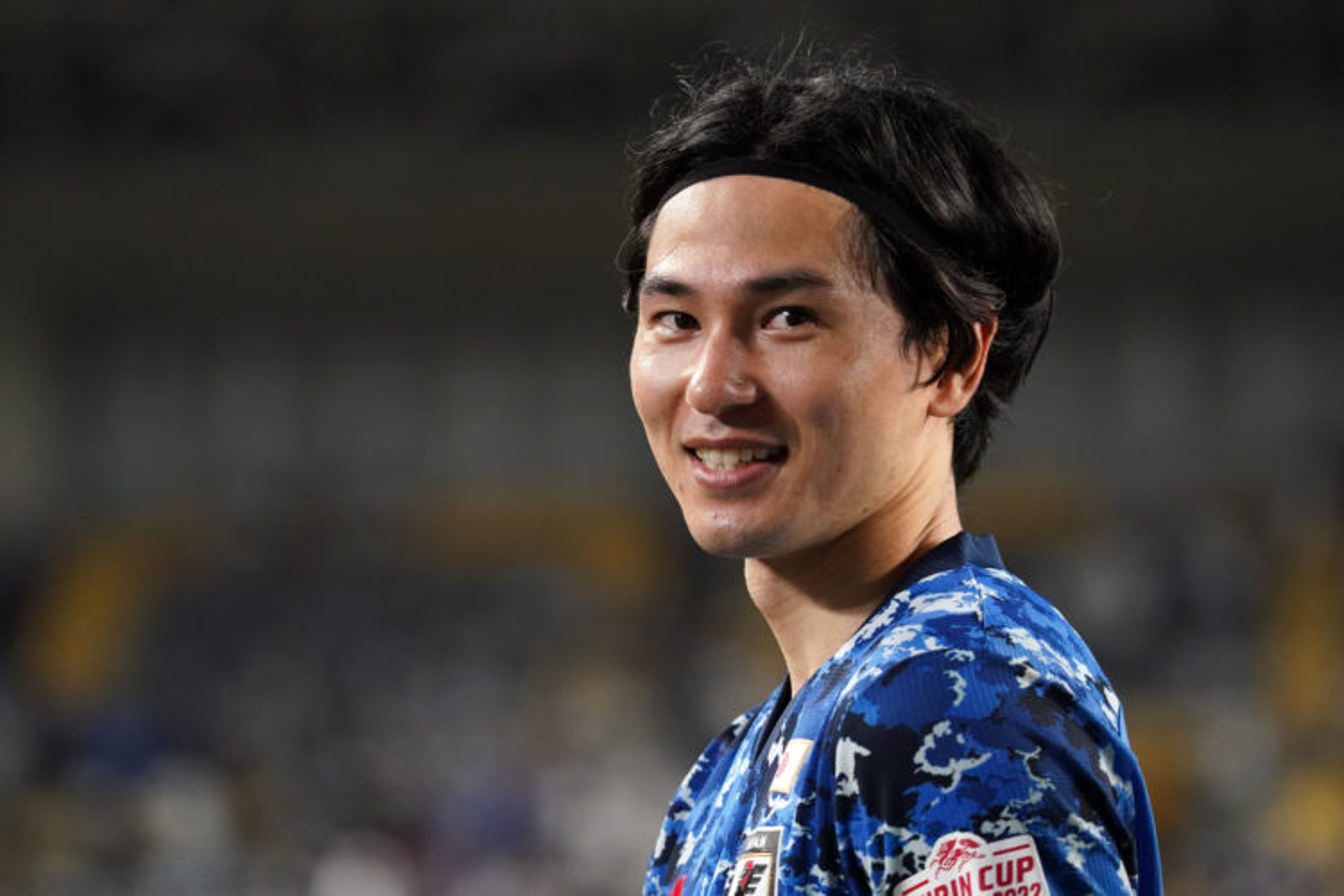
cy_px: 448
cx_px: 672
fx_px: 12506
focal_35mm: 335
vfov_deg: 4.1
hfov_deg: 6.2
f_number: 6.3
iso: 8000
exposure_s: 1/1000
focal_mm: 335
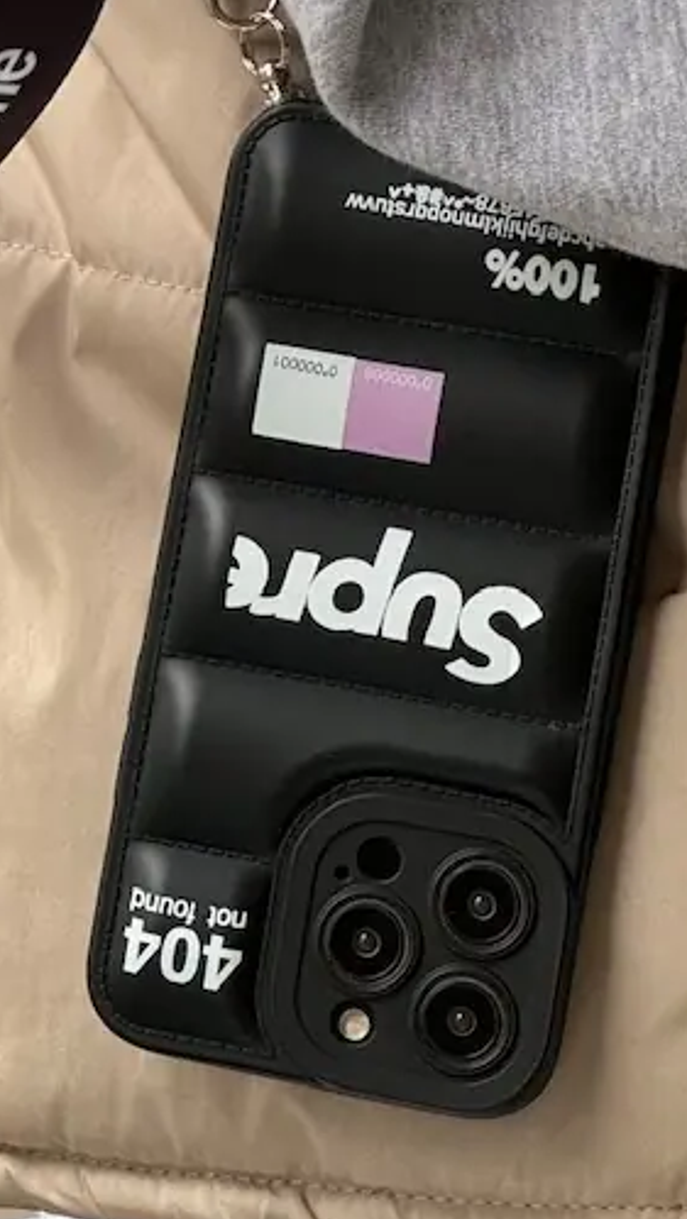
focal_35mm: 215
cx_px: -269
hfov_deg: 5.6
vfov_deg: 9.9
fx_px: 6957
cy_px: -120
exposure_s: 1/99
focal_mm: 9
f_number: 2.8
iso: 200
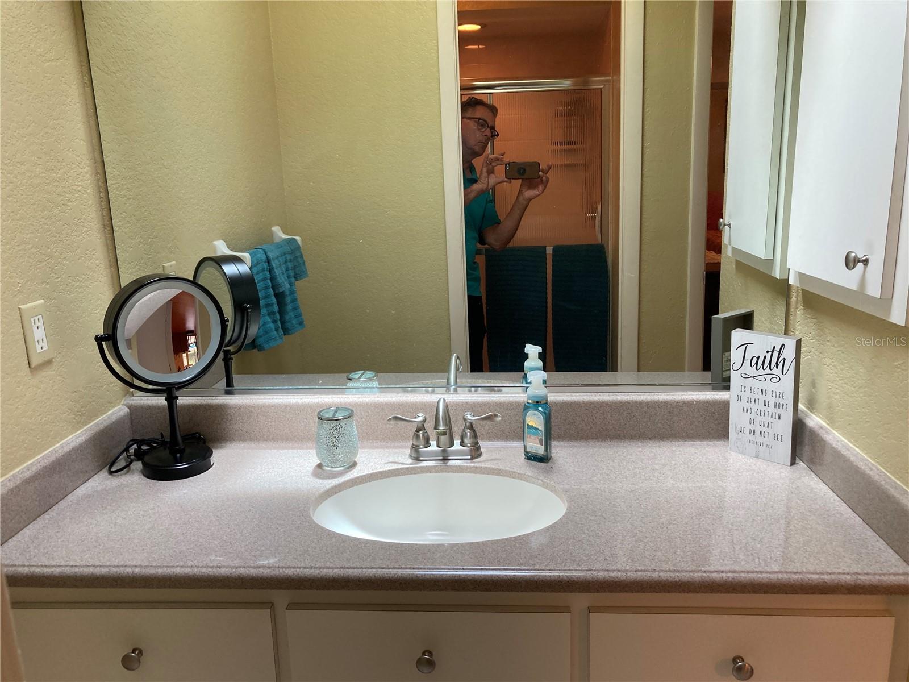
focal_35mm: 28
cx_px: 454
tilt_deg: -13.6
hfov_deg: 63.4
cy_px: 341
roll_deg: +1.6
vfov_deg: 49.7
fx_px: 735
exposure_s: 1/60
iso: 80
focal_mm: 3.99
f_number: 1.8
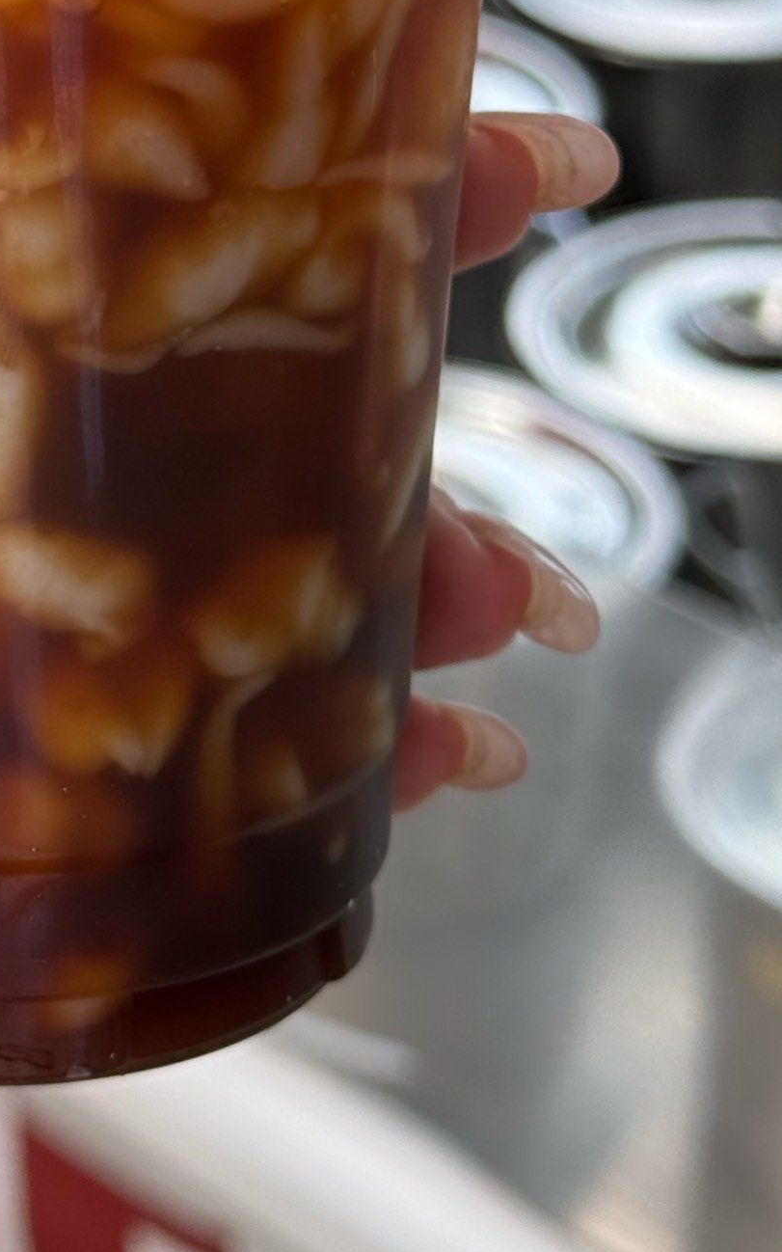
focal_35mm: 107
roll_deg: +1.7
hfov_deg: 12.2
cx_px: 95
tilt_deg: -28.9
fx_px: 3649
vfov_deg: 19.3
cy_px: 240
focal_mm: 6.76
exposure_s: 1/150
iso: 50
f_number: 1.78
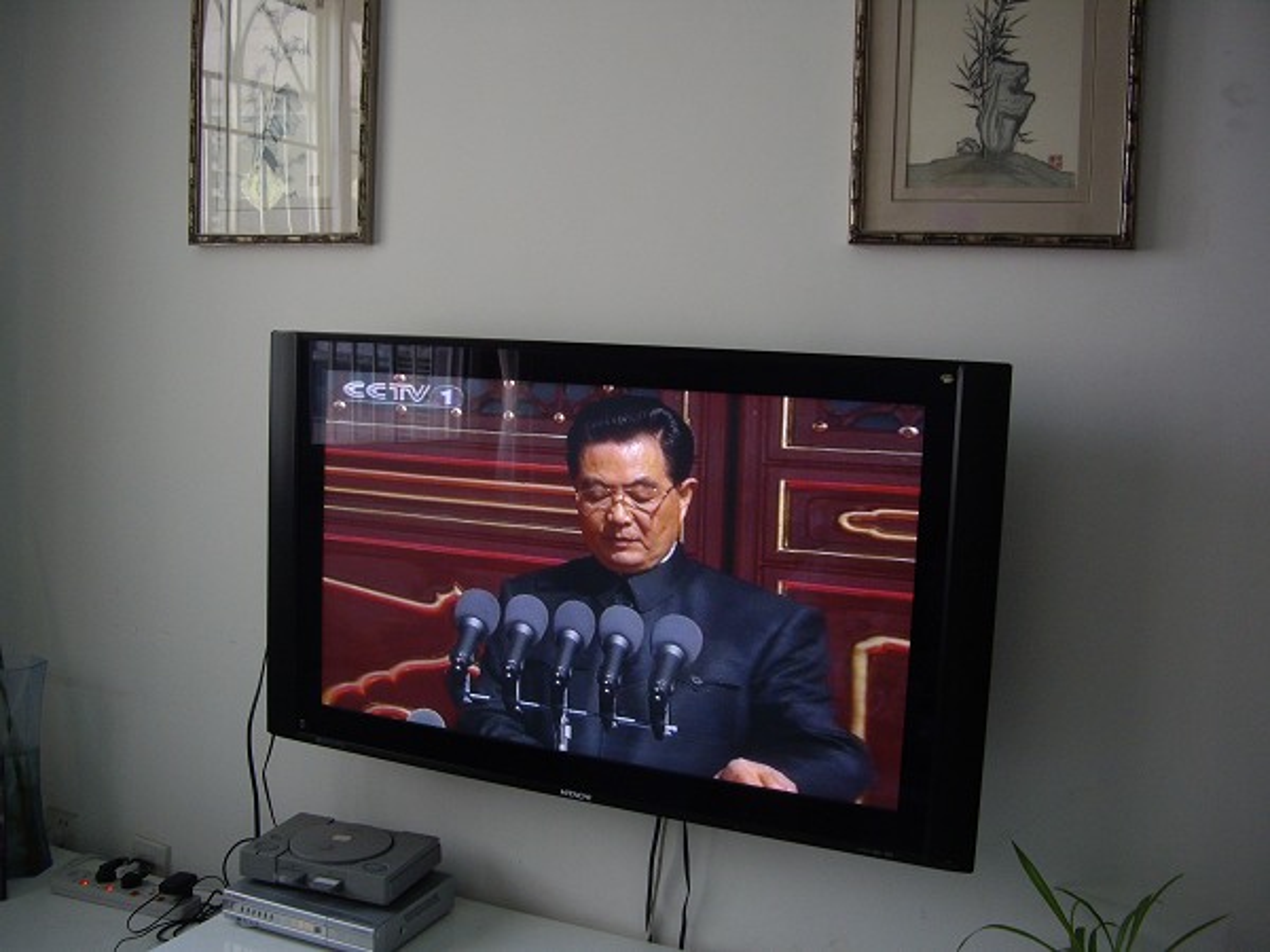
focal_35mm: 38
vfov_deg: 37.7
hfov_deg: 49.0
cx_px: 635
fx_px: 1394
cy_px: 476
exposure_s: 1/50
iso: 200
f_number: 2.8
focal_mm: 7.9
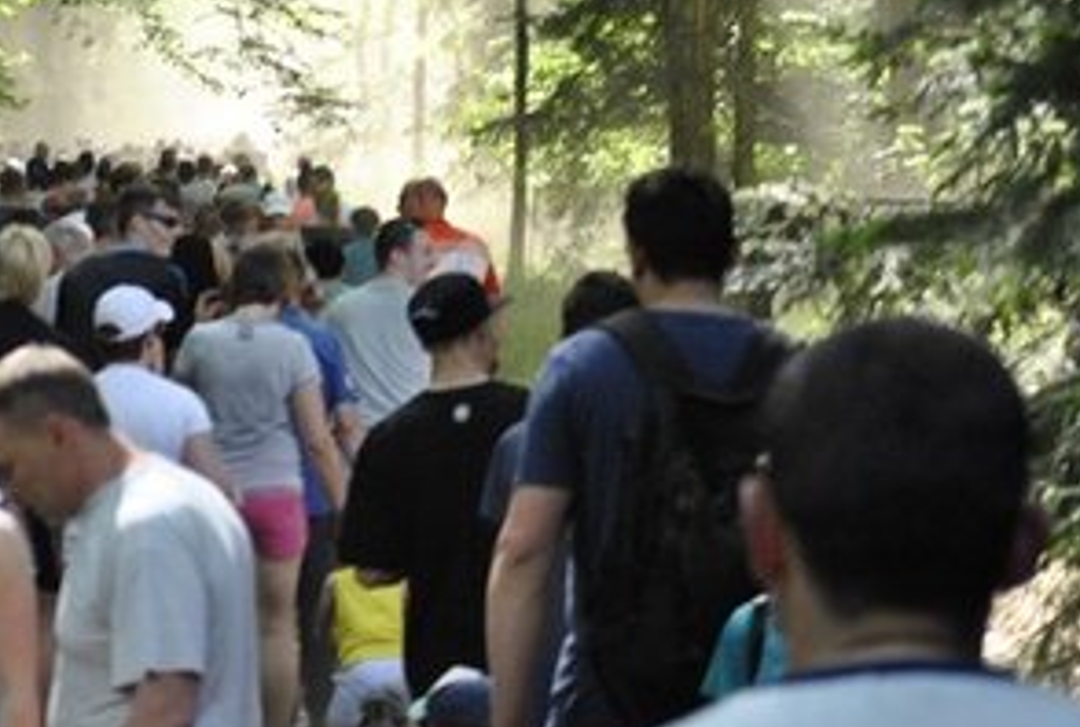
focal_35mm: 182
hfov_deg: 11.2
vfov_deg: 7.6
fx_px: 5480
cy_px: 195
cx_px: 66
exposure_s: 1/320
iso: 800
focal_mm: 55
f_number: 4
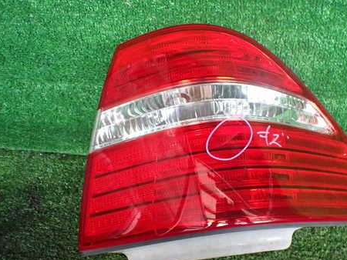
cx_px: 228
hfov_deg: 46.1
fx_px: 401
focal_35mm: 40
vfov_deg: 35.9
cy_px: 148
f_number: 2.3
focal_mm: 5.4
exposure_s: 1/125
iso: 500
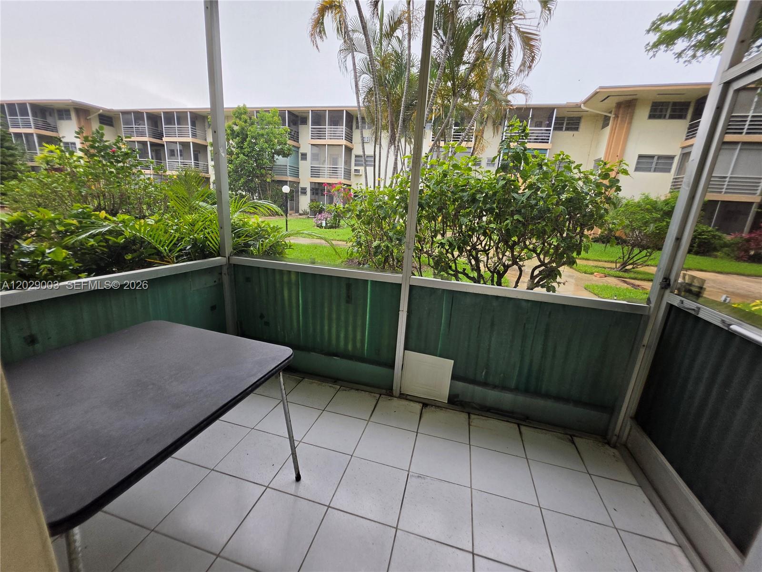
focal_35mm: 13
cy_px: 286
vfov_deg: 89.9
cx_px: 381
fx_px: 286
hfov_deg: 106.2
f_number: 1.9
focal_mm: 2.2
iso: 32
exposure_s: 1/274
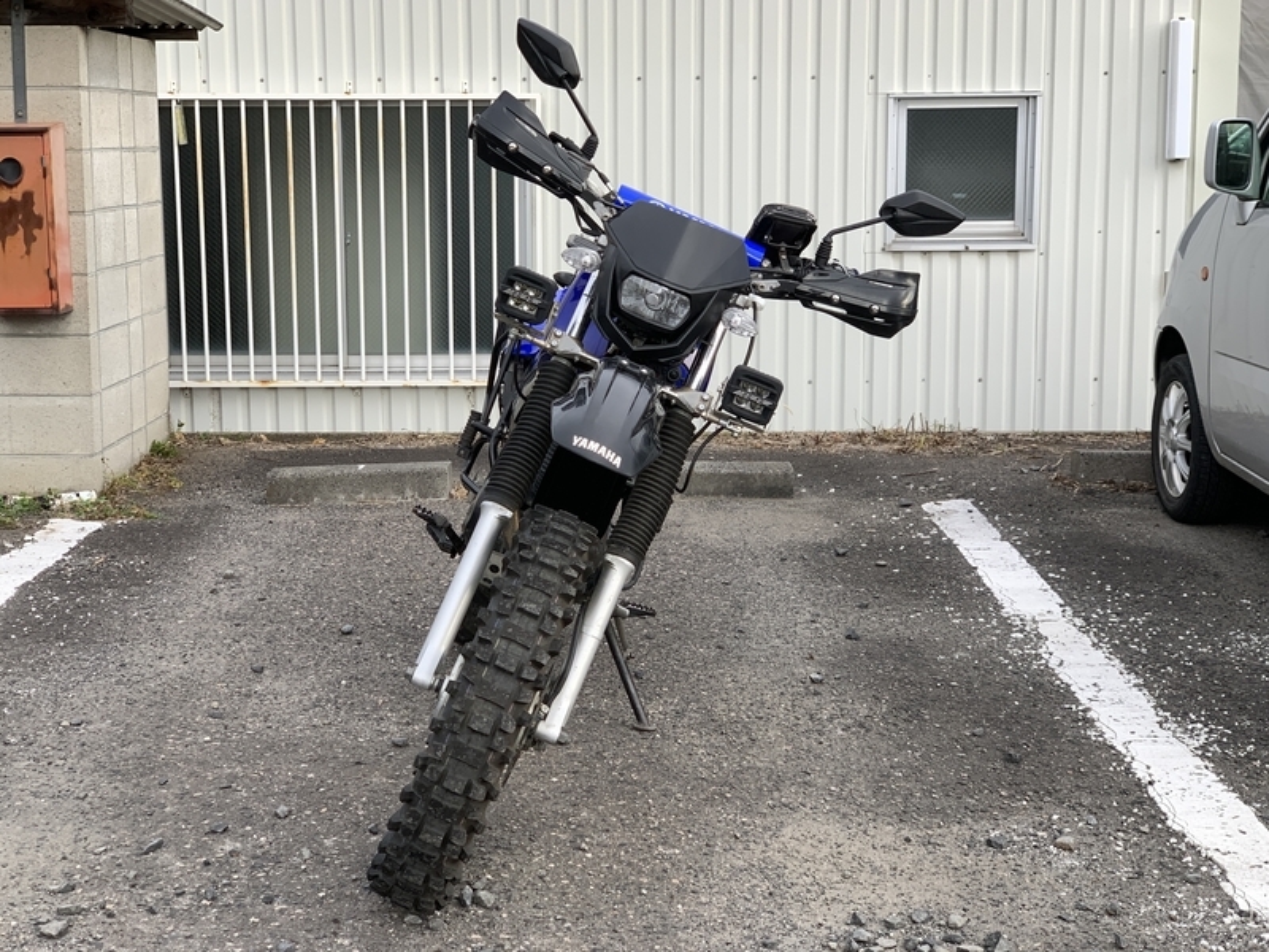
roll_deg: -0.9
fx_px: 1906
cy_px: 476
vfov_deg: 28.0
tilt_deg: -9.6
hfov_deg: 36.8
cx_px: 634
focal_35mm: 52
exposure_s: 1/122
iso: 16
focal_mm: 6
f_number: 2.4
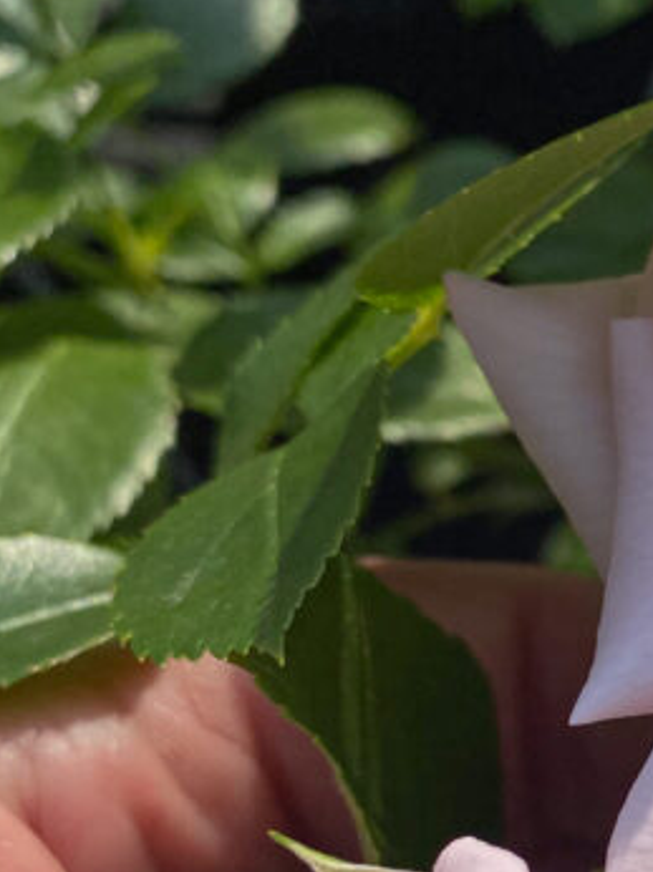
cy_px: 759
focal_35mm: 74
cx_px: 940
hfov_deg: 18.0
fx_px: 1864
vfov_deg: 25.6
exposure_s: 1/8000
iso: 32
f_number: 1.8
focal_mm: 4.25
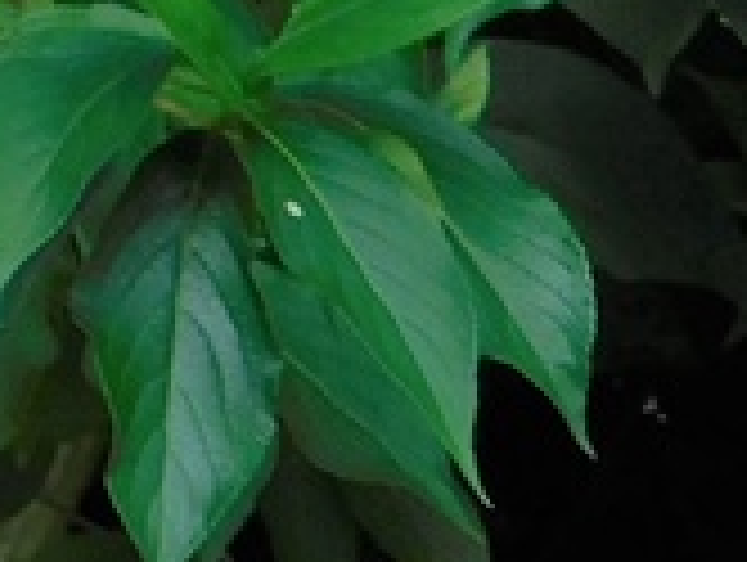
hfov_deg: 3.7
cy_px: 270
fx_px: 11346
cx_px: 1796
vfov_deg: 2.8
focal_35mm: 525
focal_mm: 16.1
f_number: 4.5
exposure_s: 1/80
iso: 125
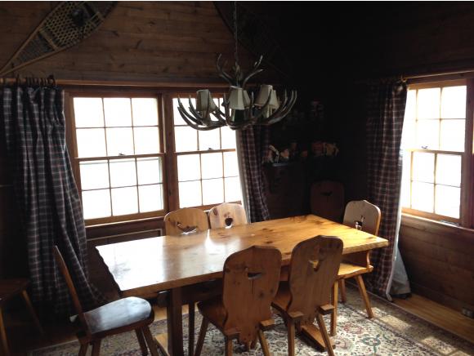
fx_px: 452
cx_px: 237
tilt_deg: -7.9
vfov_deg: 43.0
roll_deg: +0.4
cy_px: 178
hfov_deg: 55.3
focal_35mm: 33
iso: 80
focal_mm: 4.12
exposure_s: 1/20
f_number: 2.4
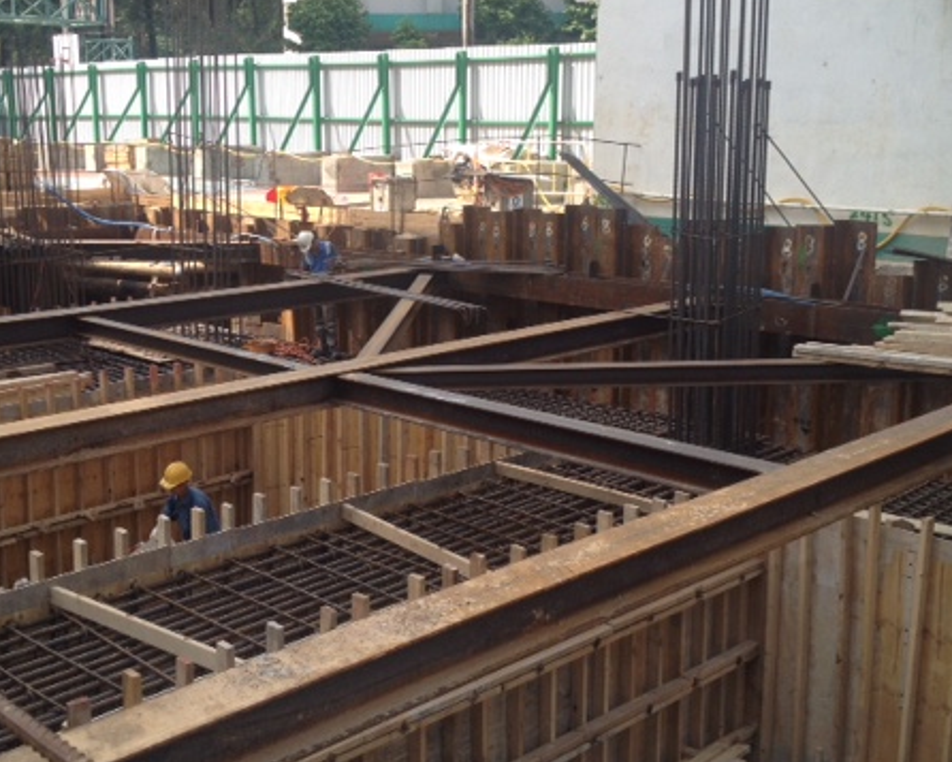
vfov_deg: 30.8
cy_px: 335
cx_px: 388
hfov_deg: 37.9
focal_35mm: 49
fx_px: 1381
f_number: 2.4
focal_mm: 4.28
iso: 50
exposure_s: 1/445
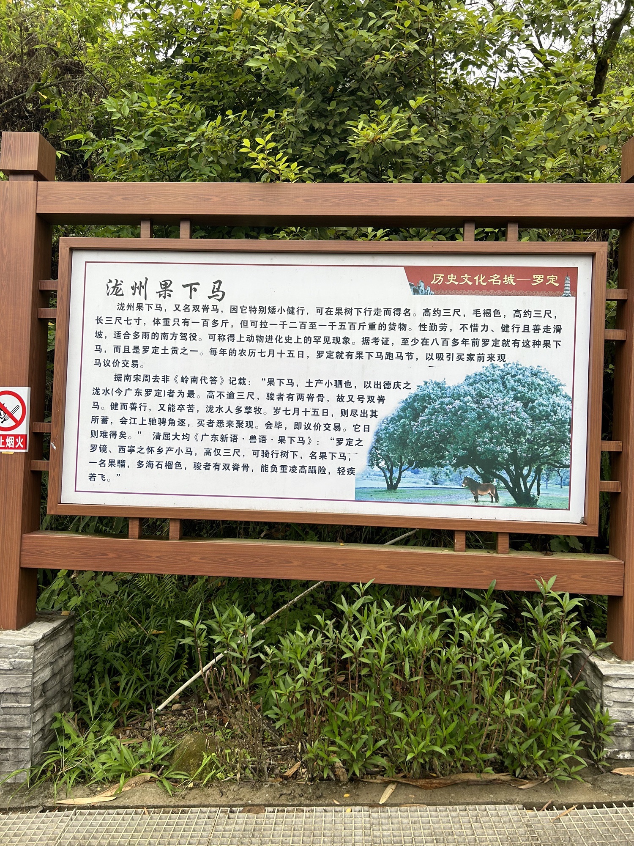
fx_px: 635
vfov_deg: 67.3
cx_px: 317
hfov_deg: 53.1
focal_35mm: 26
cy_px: 423
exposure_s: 1/1135
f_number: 1.5
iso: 50
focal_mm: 5.7
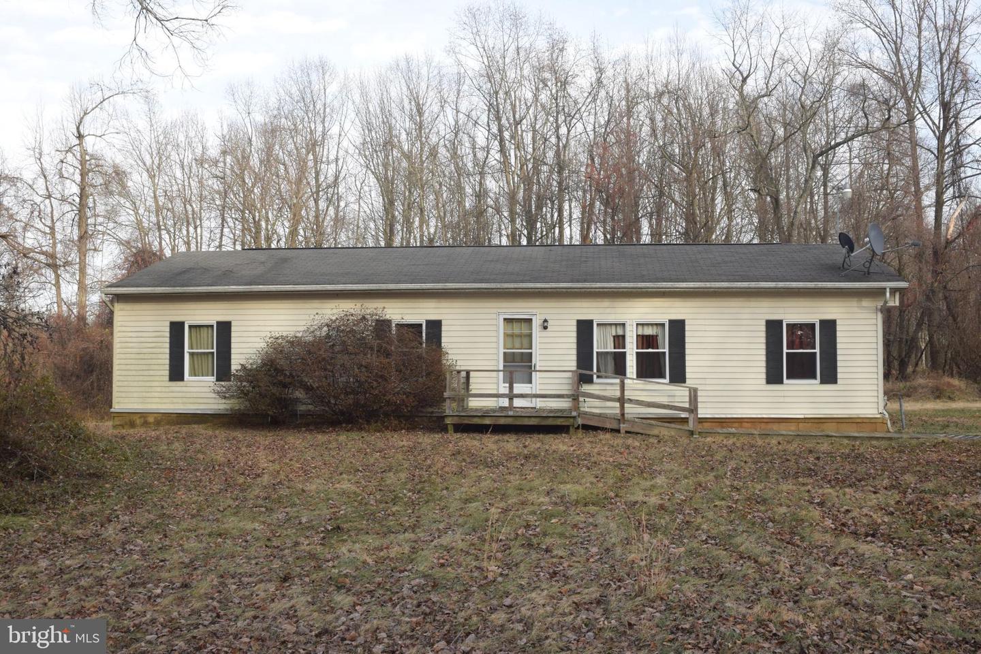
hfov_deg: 53.1
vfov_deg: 36.9
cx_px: 490
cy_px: 327
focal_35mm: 36
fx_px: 981
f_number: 11
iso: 400
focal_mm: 24
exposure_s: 1/125
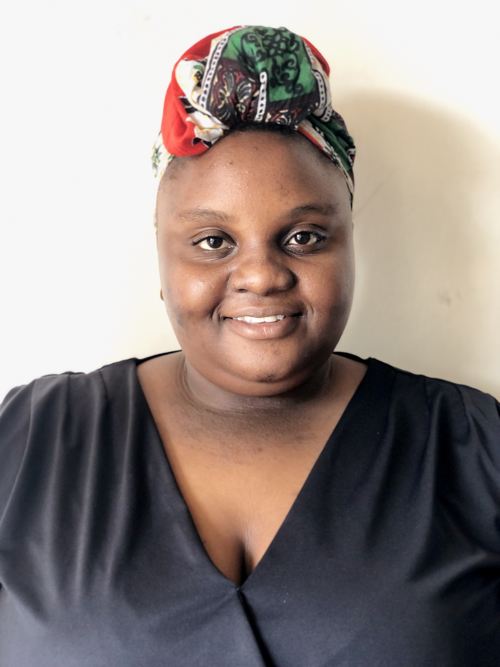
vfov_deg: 36.8
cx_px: 250
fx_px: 1001
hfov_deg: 28.0
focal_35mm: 52
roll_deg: -2.3
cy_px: 334
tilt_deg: -8.2
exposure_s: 1/33
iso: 80
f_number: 2.4
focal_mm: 6
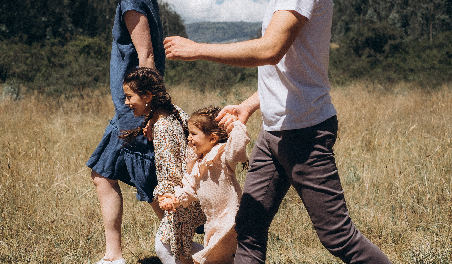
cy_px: 113
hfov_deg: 37.5
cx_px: 226
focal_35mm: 55
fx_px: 665
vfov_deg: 22.4
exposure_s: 1/2000
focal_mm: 35
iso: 200
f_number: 3.6
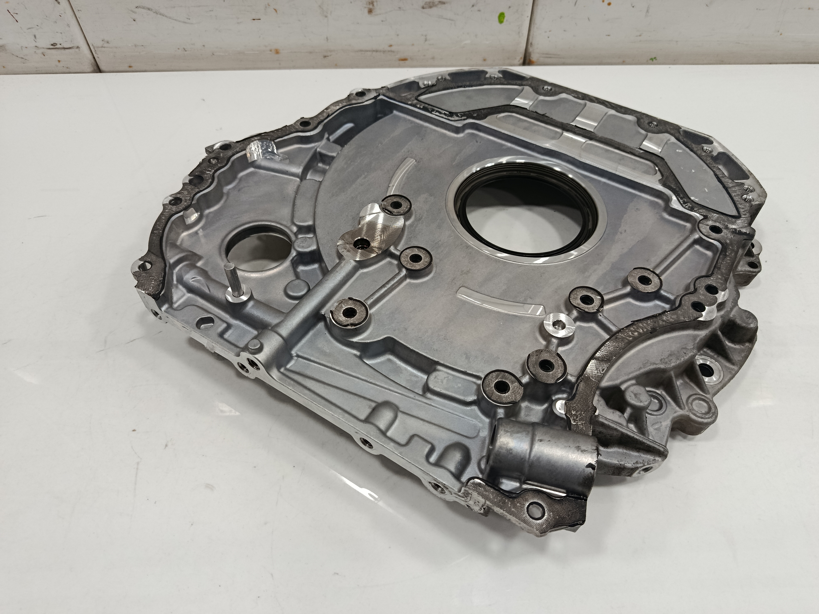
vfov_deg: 56.8
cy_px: 307
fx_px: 568
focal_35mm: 24
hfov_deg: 71.6
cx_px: 410
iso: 1128
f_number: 1.7
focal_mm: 5.24
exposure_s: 1/100
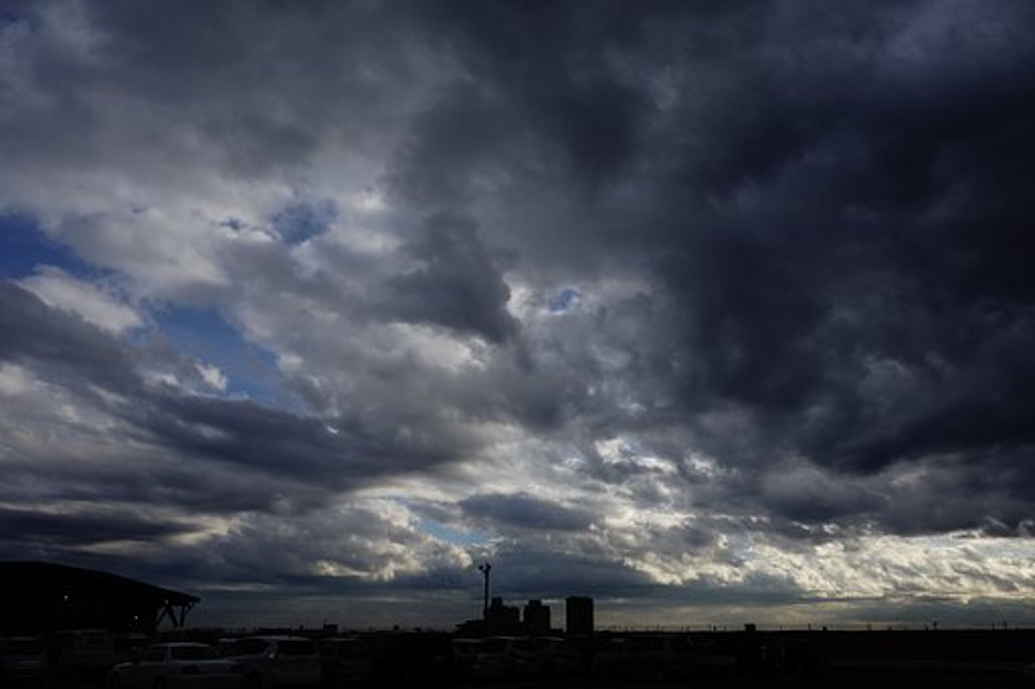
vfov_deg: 46.4
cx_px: 518
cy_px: 344
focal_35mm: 28
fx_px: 805
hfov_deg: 65.5
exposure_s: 1/400
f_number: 7.1
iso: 80
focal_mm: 10.4
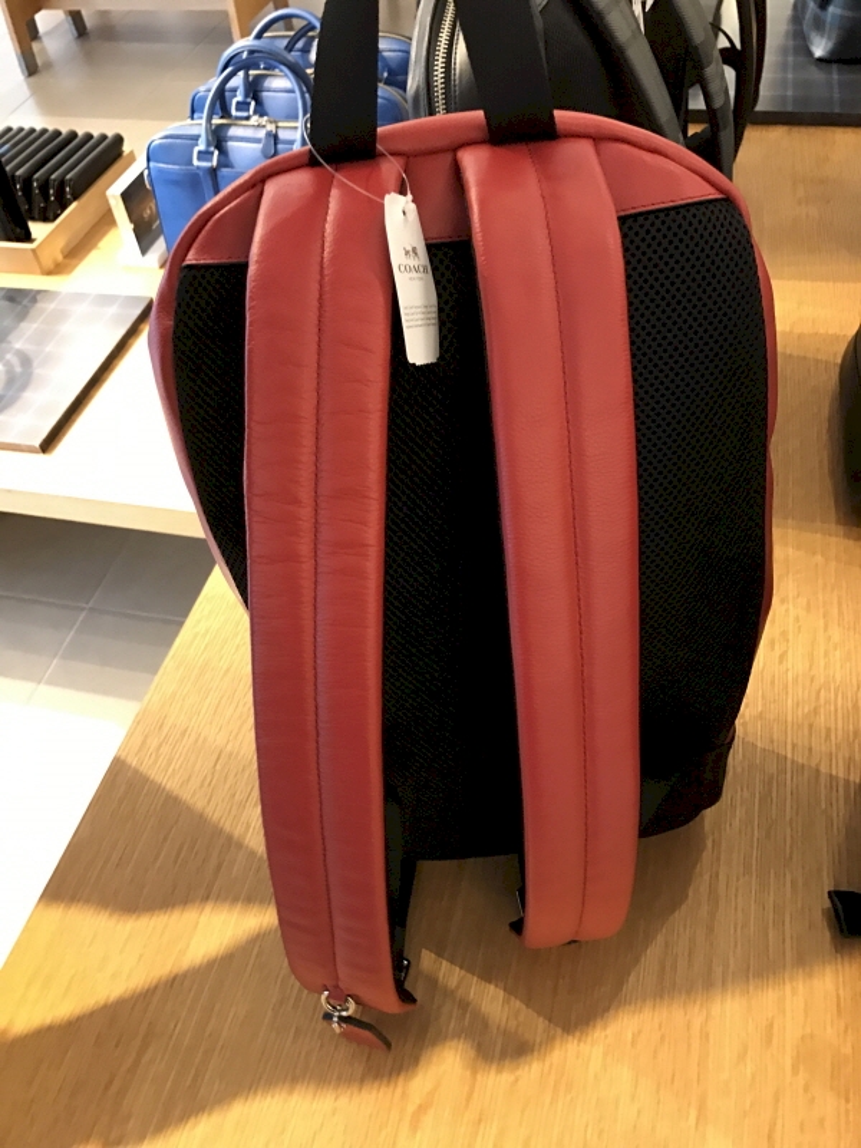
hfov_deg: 49.7
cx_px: 430
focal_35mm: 28
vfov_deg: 63.4
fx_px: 929
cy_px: 574
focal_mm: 3.99
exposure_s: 1/17
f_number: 1.8
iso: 80
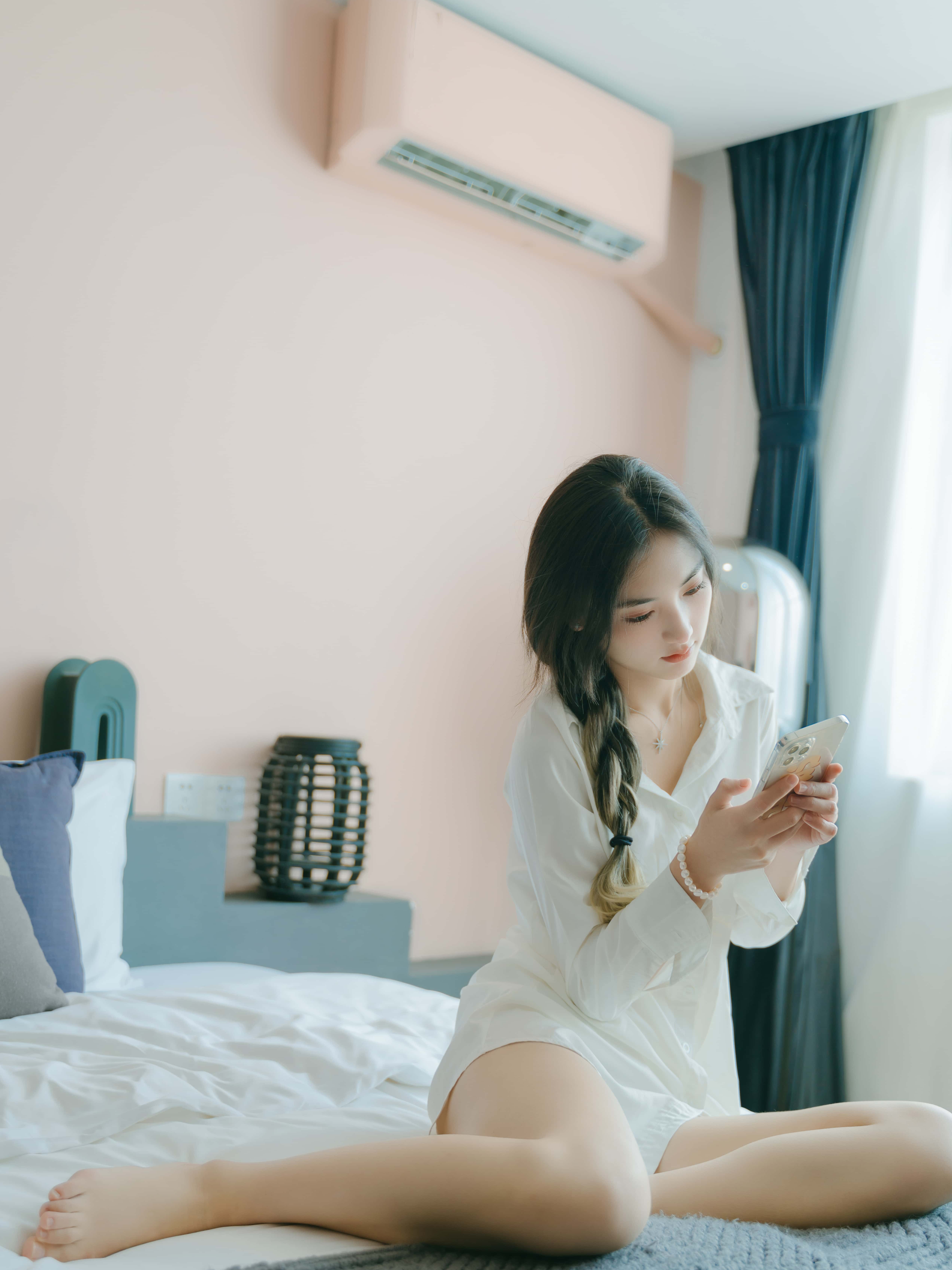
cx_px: 482
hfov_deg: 35.1
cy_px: 706
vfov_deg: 45.7
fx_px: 1503
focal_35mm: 41
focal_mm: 37
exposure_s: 1/40
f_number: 2.8
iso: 160
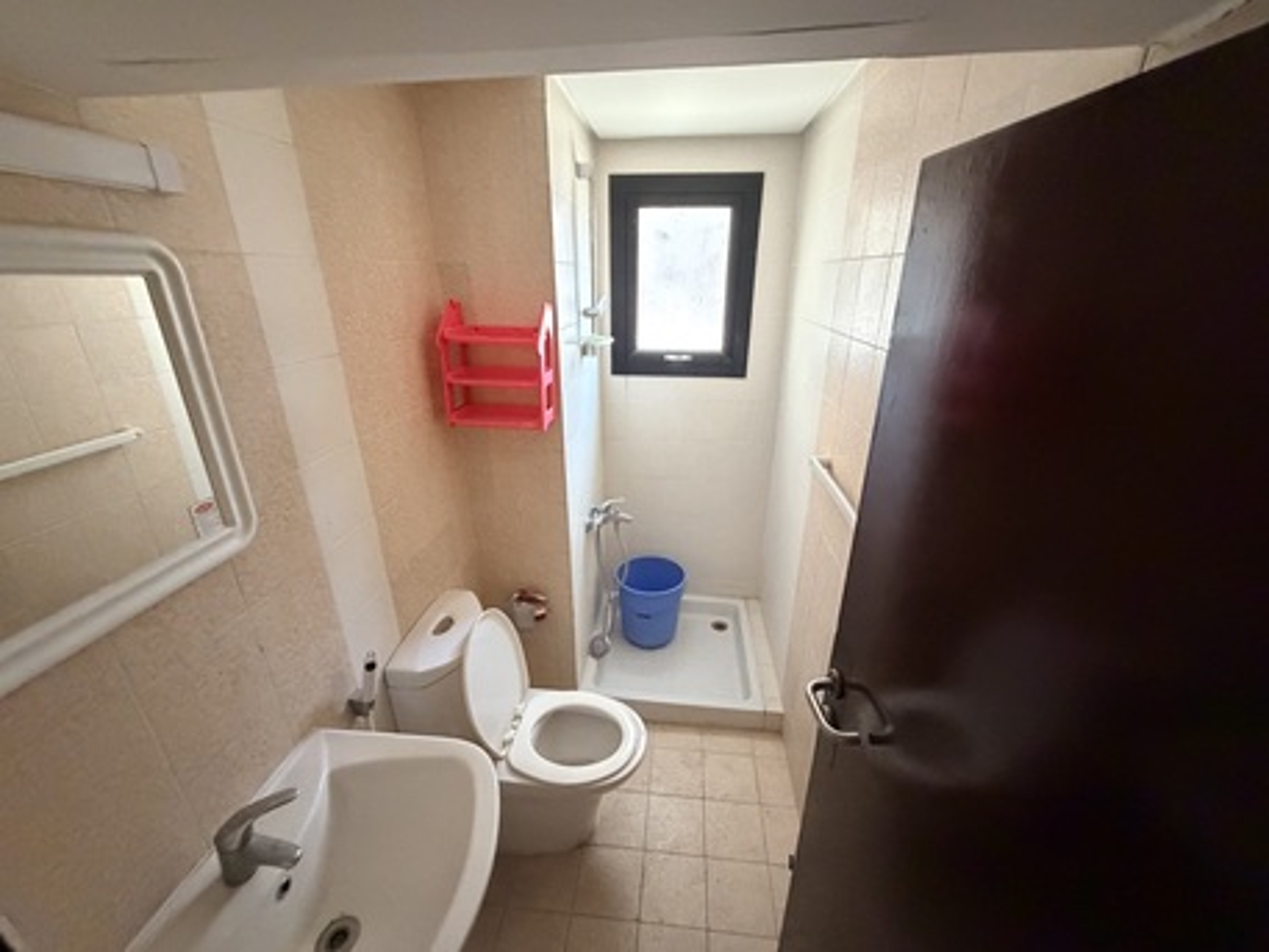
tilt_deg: -22.5
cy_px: 476
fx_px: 513
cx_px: 634
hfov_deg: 102.0
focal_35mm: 14
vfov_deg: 85.7
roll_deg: +0.4
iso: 1250
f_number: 2.2
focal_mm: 2.22
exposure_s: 1/60
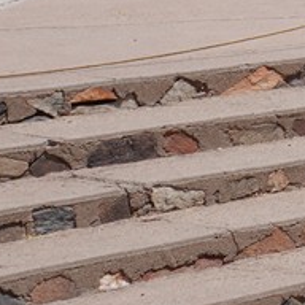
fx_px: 2472
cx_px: 1487
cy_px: -400
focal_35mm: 248
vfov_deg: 6.7
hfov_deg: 5.5
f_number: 18
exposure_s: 1/100
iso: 100
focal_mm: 28
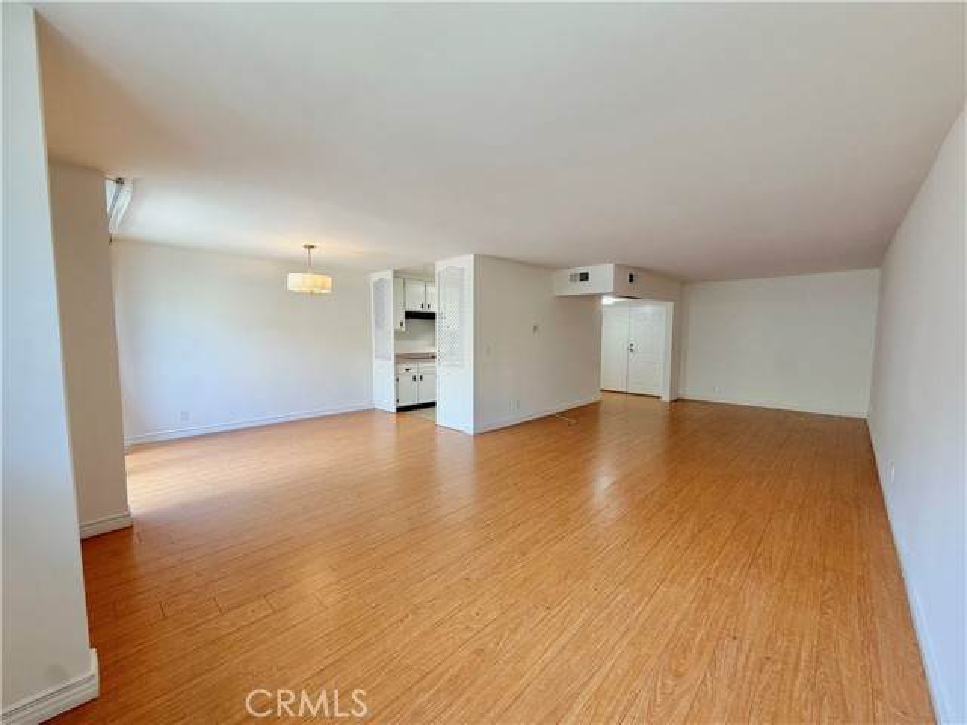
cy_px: 362
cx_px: 484
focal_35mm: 14
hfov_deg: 102.1
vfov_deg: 85.7
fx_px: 391
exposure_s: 1/120
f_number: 2.2
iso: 160
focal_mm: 2.22
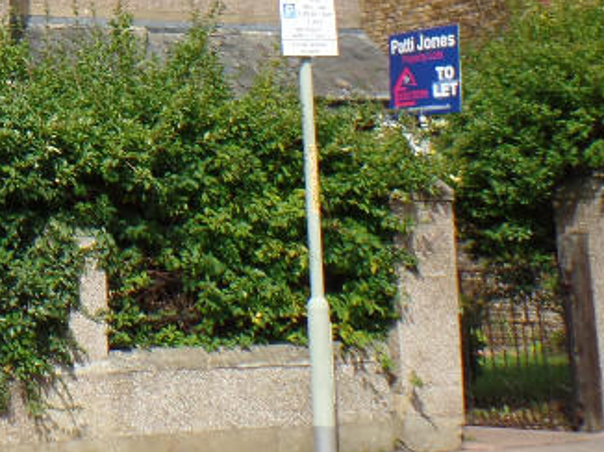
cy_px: -33
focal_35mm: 110
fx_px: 1918
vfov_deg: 13.2
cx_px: -220
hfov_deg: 16.7
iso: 80
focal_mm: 6.2
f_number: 3.4
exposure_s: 1/1000
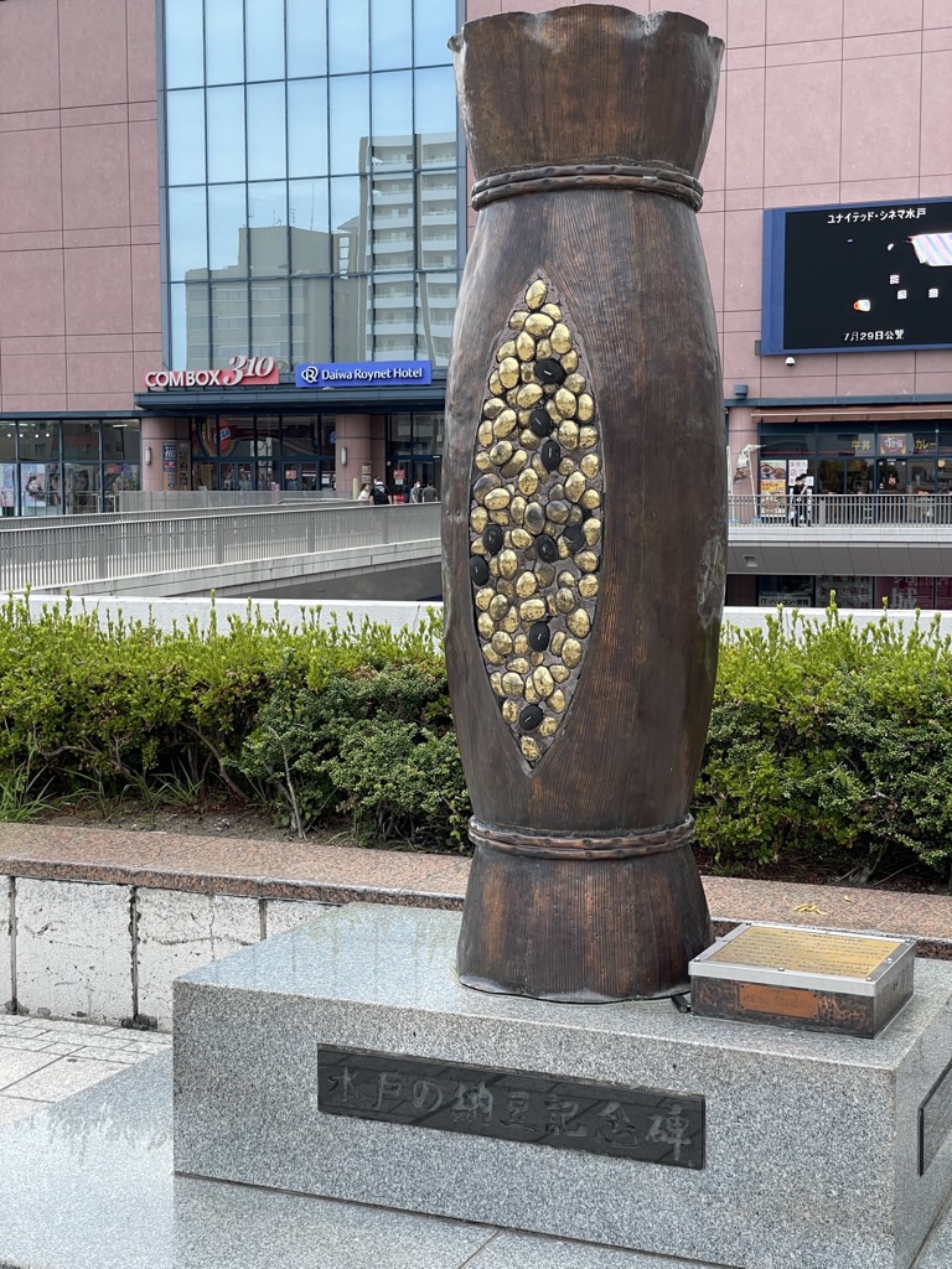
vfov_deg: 36.8
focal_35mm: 52
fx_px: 1907
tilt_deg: -4.6
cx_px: 476
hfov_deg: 28.0
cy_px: 634
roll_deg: -0.2
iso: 25
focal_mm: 6
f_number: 2
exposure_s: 1/452
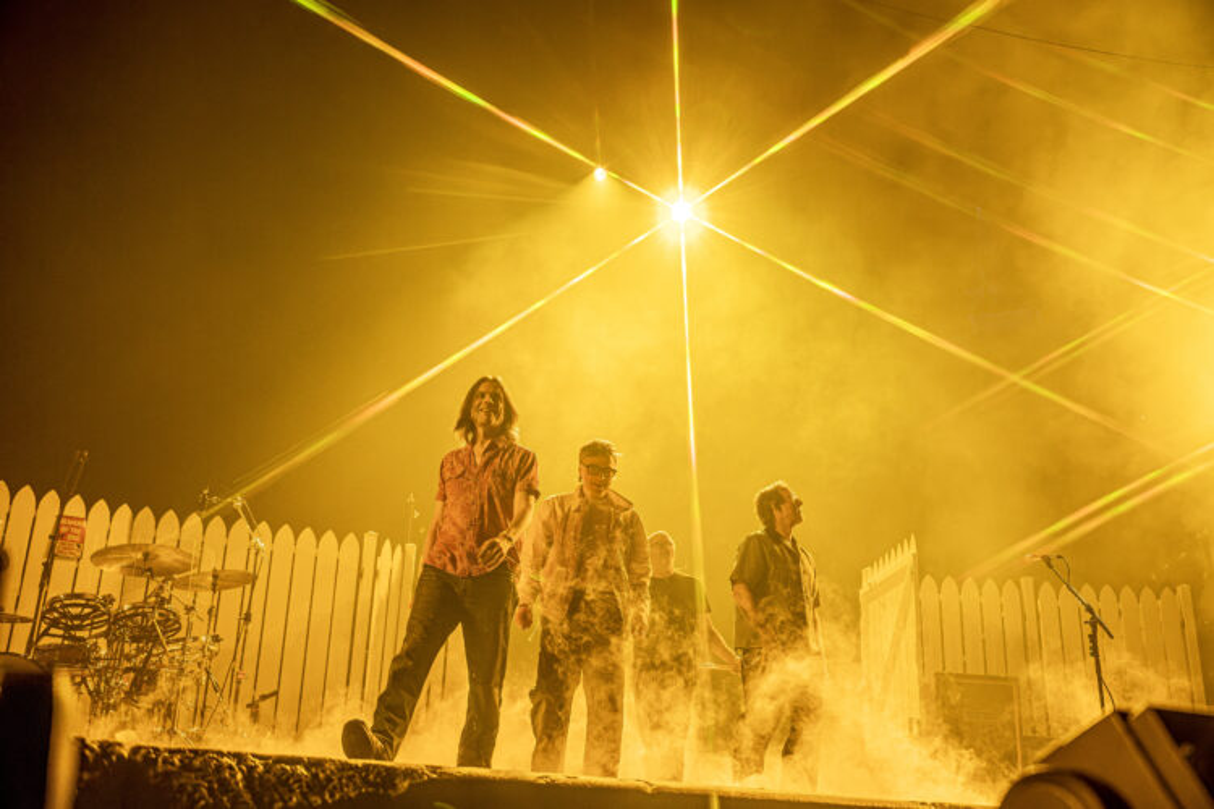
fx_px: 1180
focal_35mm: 35
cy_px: 404
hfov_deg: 54.4
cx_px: 607
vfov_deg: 37.9
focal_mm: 35
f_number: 4.5
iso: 2500
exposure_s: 1/125
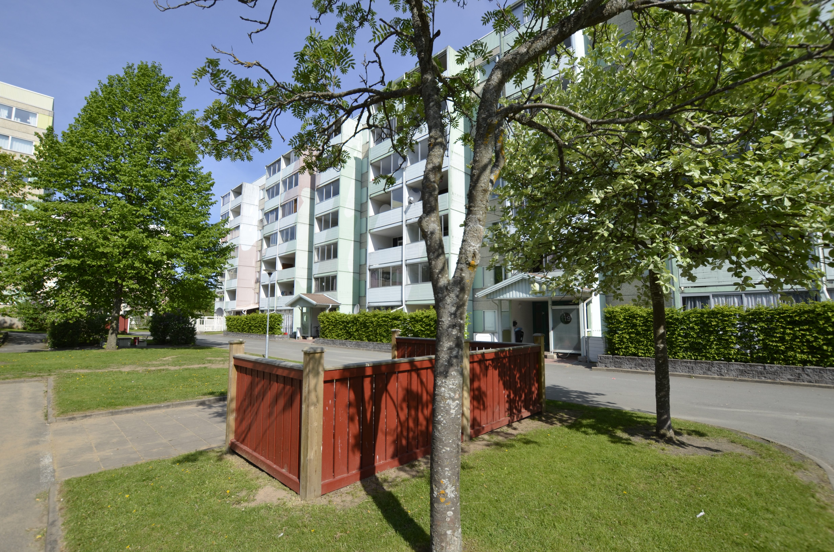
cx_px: 417
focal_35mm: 15
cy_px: 276
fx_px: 347
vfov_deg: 77.1
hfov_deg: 100.5
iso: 125
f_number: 8
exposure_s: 1/250
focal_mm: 10
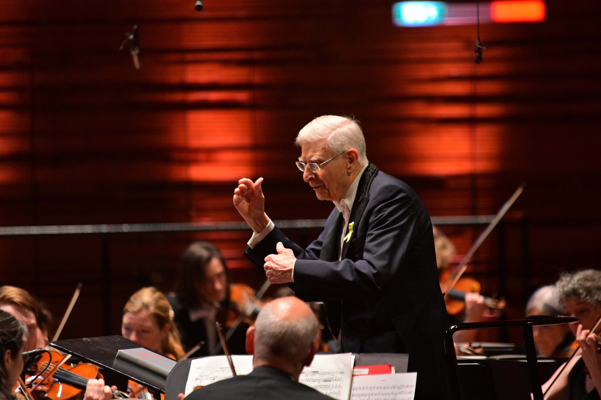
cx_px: 300
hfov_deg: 6.9
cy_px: 200
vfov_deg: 4.6
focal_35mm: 300
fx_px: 5008
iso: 3200
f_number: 2.8
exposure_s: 1/640
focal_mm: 200
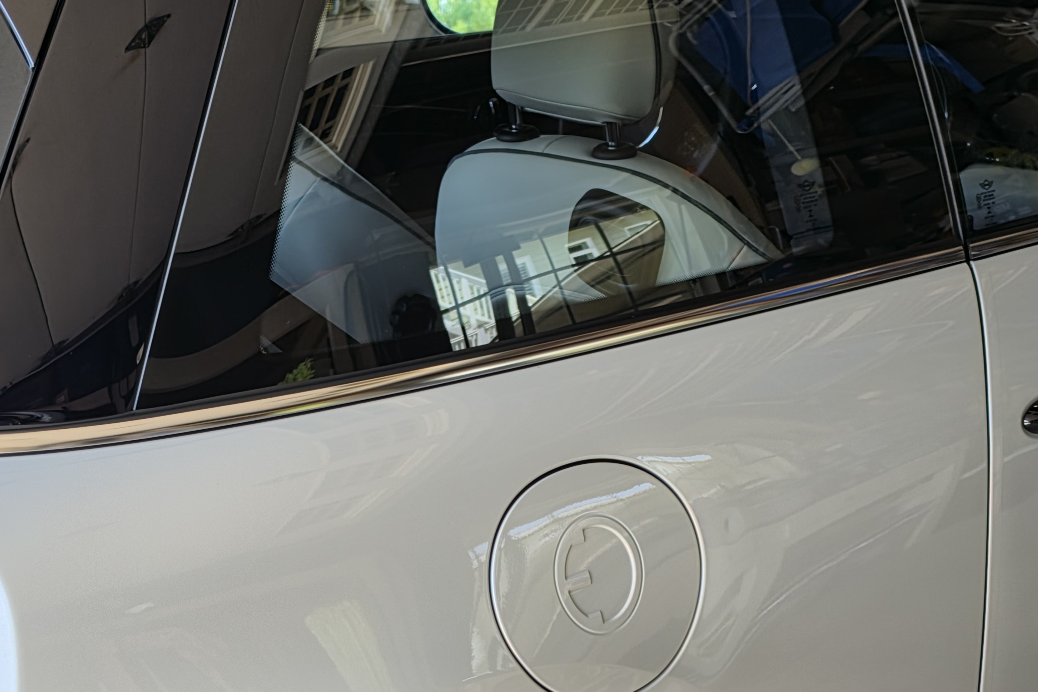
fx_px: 1903
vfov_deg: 20.1
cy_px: 657
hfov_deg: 30.5
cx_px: 452
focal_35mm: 66
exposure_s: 1/144
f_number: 1.4
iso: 10
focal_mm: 6.5
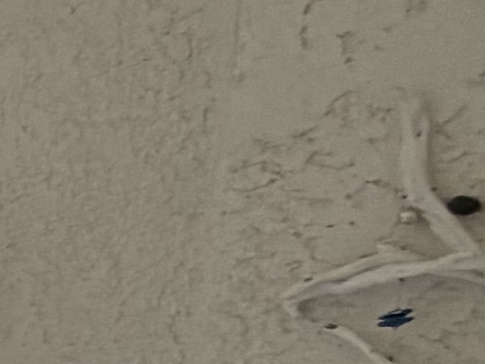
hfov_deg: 8.8
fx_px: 1486
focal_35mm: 106
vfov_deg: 13.4
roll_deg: -1.6
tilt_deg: -5.6
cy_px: 483
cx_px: -1346
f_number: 2.2
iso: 64
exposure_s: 1/159
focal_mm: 2.22
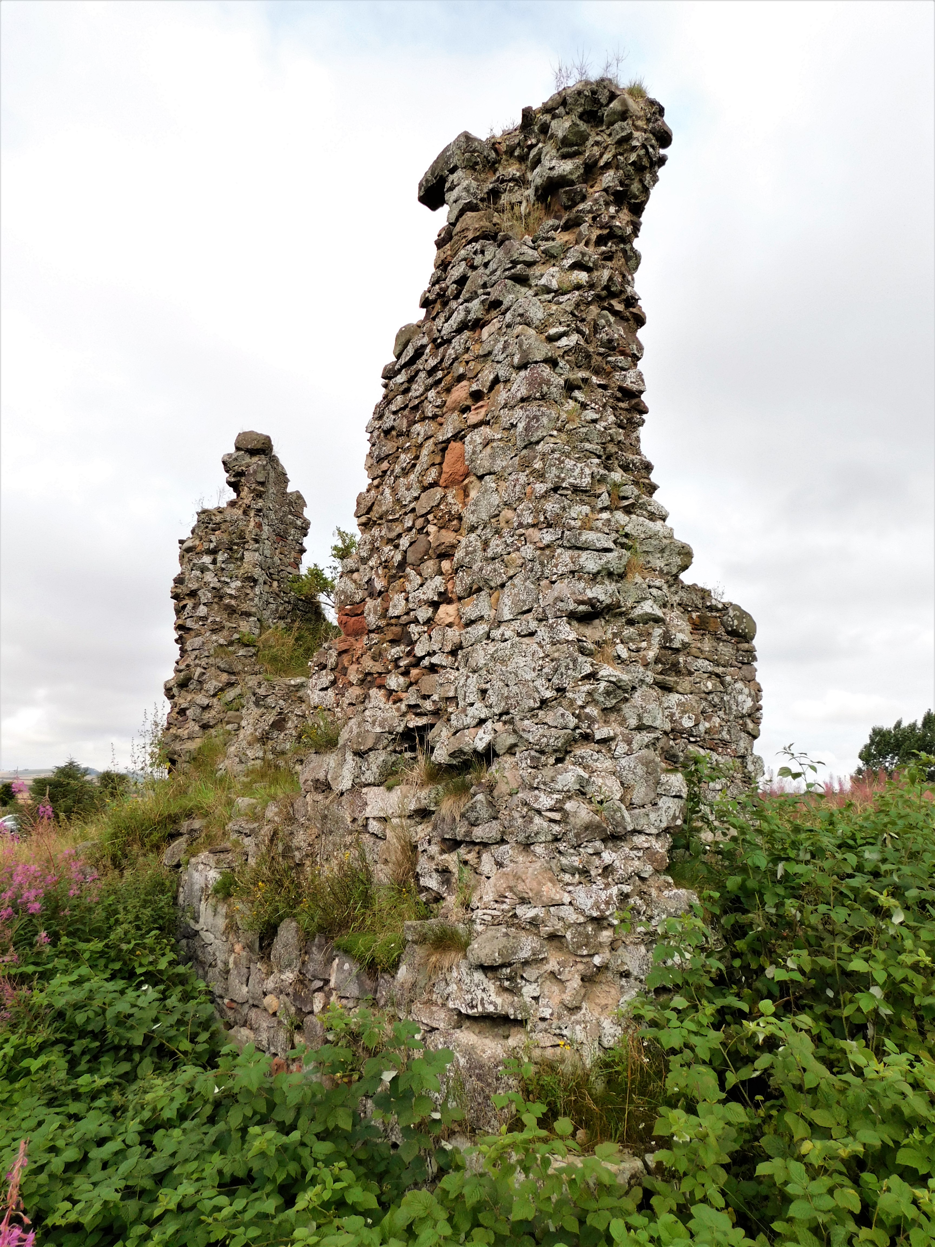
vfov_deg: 73.9
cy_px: 624
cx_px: 468
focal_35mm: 23
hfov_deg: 58.9
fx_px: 828
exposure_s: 1/800
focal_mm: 4
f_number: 3
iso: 125
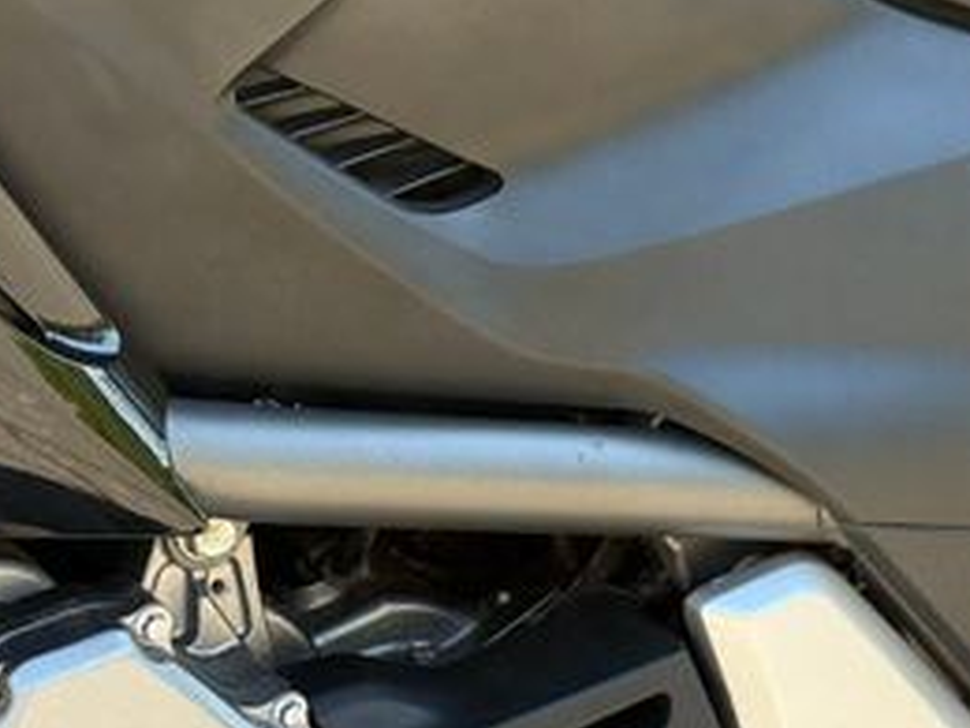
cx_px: 907
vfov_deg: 12.5
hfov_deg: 16.4
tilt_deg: -7.7
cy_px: 582
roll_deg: +0.7
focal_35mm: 118
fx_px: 3307
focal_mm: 6.76
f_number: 1.78
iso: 100
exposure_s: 1/885
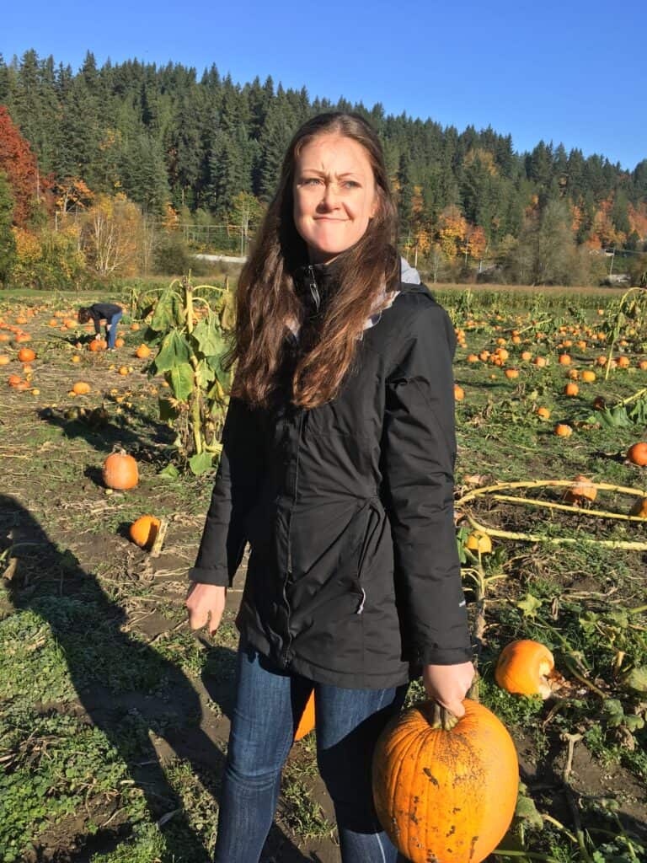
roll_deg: -3.5
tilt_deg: -10.8
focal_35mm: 29
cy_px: 432
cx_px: 324
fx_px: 723
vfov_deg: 61.7
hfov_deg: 48.2
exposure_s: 1/1131
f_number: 2.2
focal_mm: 4.15
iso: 25
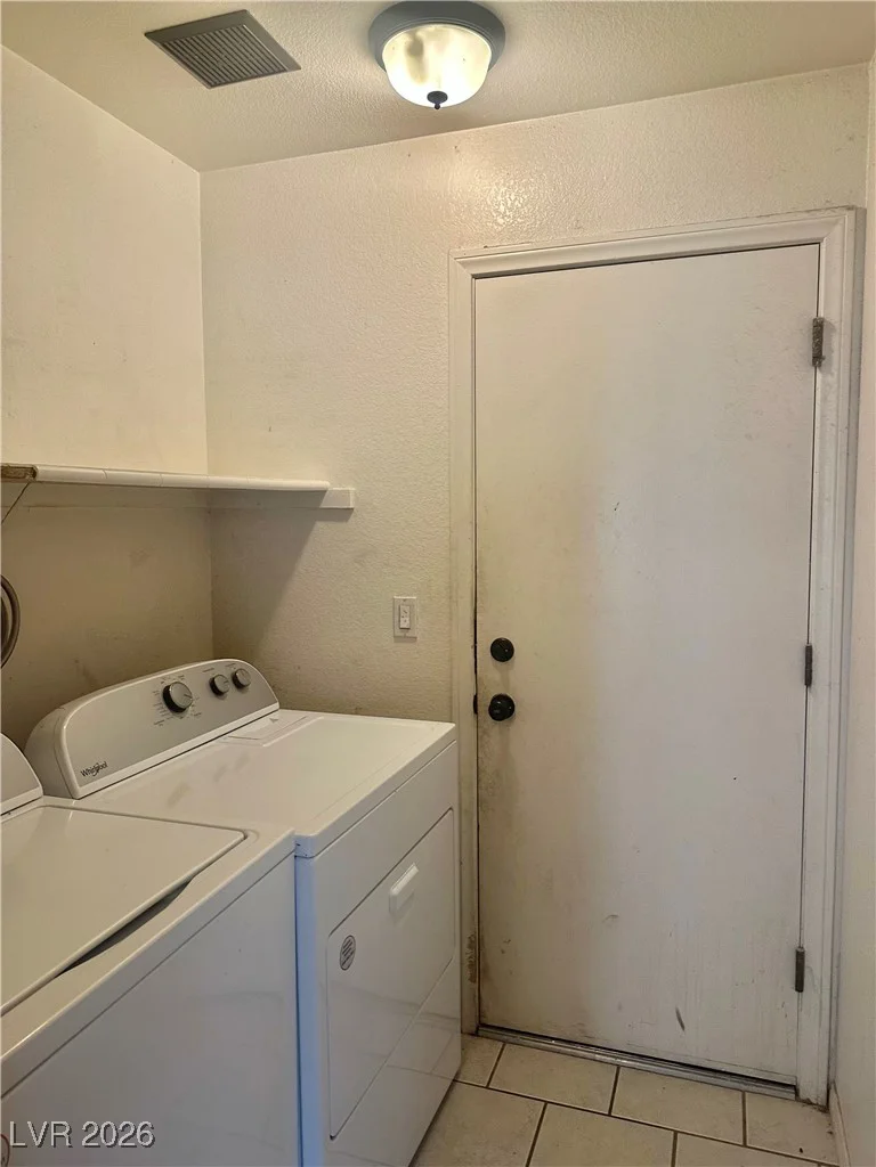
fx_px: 810
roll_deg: +2.2
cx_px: 438
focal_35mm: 24
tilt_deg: -3.5
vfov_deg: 71.6
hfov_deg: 56.8
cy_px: 584
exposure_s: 1/120
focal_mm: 6.86
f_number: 1.78
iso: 200
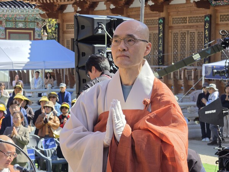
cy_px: 86
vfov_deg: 12.9
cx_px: 114
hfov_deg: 17.1
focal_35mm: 115
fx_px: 761
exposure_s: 1/854
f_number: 2.9
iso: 50
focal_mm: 18.6
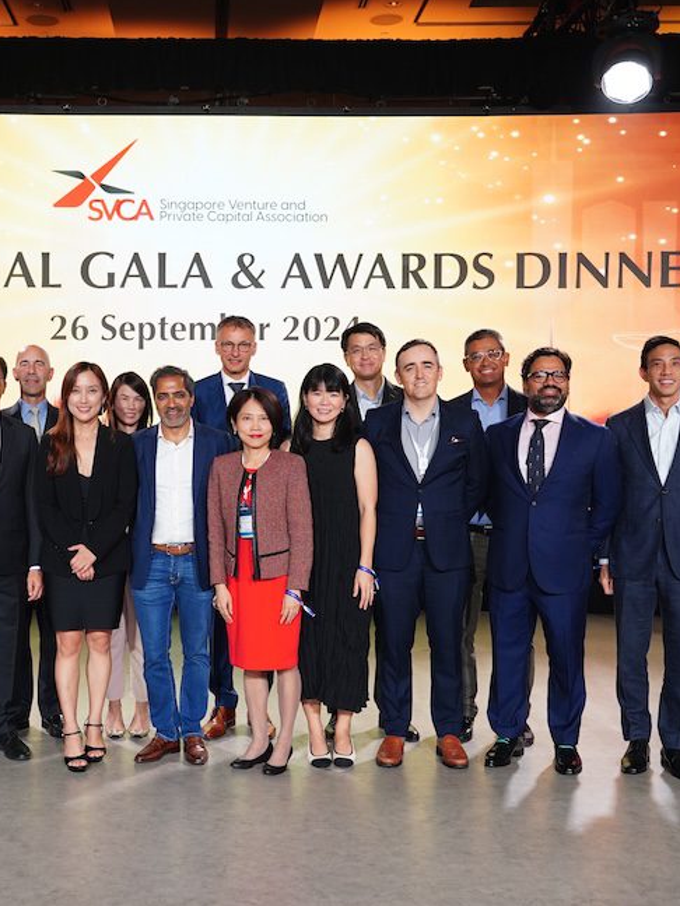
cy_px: 447
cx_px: 185
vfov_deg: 43.2
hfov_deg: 32.5
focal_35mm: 44
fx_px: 1146
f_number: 4
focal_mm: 29.5
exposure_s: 1/80
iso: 1000
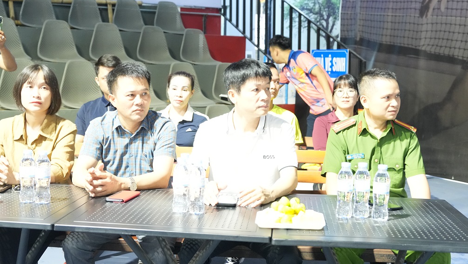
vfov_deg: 26.0
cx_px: 231
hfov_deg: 44.6
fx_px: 571
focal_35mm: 46
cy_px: 117
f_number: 3.2
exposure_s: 1/60
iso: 3200
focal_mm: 29
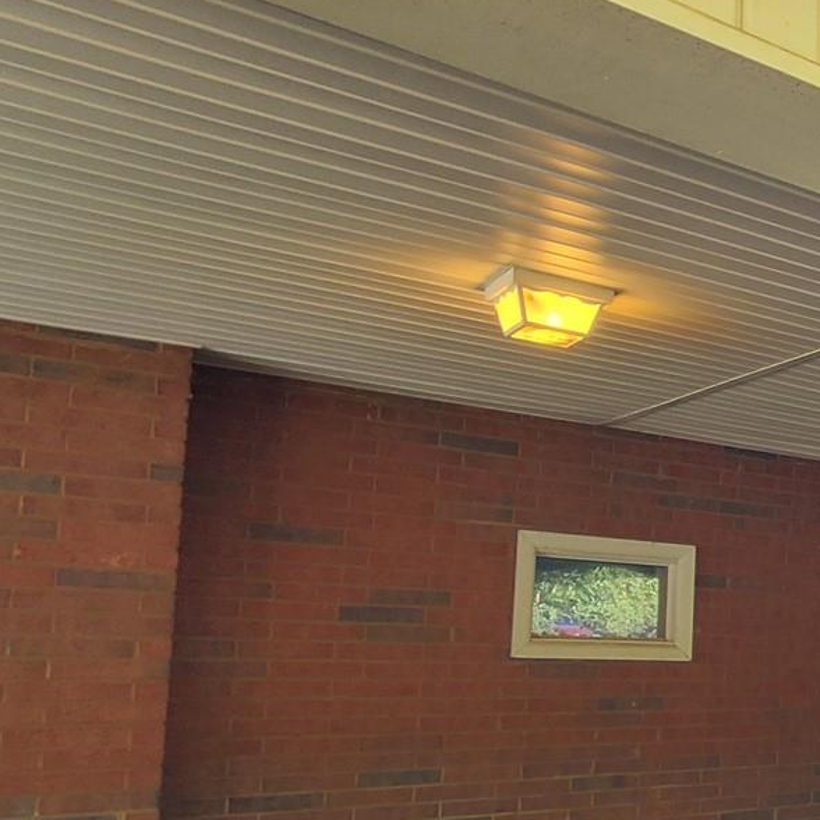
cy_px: 563
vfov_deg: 41.2
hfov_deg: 30.2
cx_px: 1137
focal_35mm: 40
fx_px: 1072
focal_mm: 1.8
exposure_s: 1/50
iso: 64
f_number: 2.2
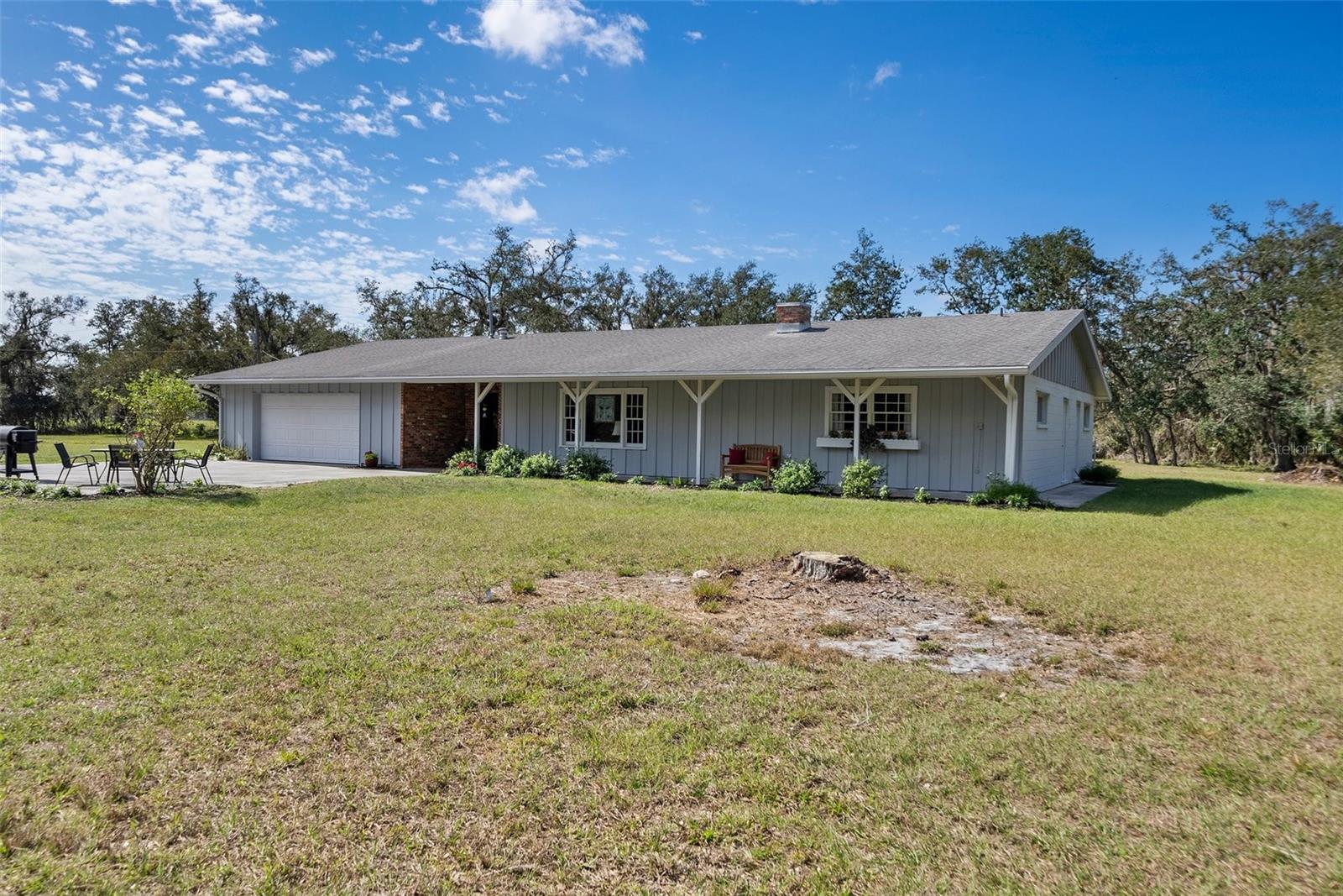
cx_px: 672
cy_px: 448
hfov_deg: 73.7
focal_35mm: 24
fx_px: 895
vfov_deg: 53.1
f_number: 8
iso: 250
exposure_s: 1/200
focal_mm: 24
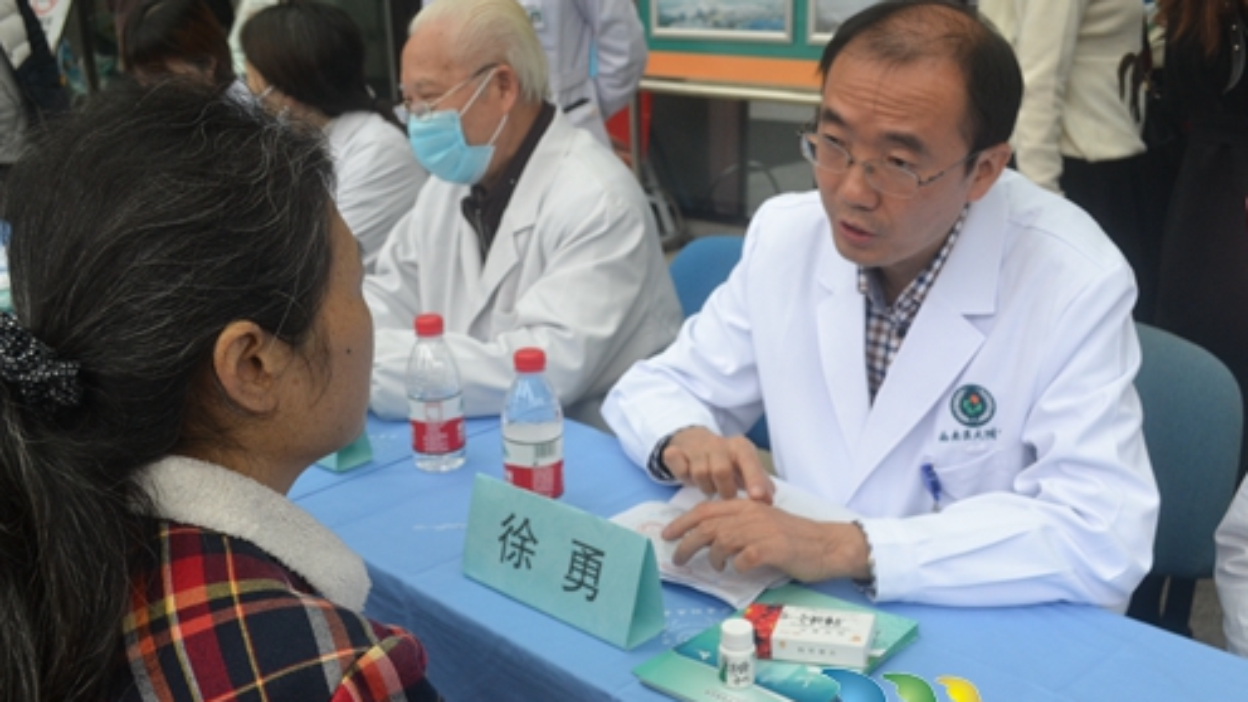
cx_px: 624
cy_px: 404
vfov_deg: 31.1
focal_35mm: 38
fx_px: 1257
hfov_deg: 52.8
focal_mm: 24
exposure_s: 1/250
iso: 800
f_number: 8
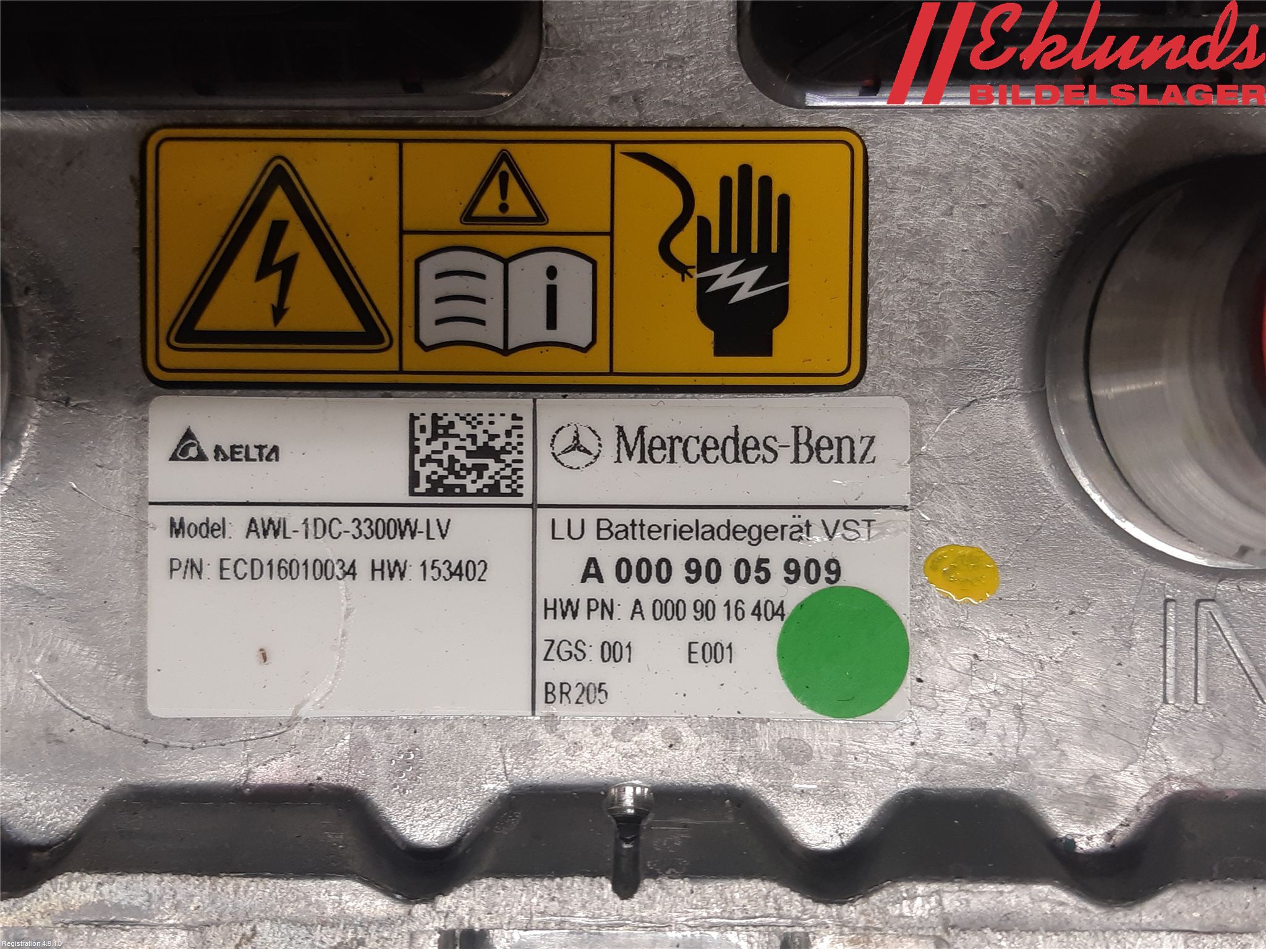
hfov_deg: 67.3
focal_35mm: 26
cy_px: 474
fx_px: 951
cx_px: 633
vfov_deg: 53.1
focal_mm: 3.93
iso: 64
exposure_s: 1/50
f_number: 1.7
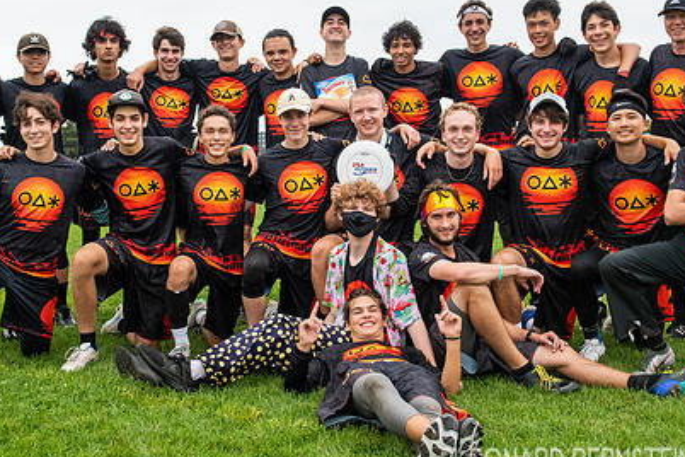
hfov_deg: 36.8
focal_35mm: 54
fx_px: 1027
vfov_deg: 25.0
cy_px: 202
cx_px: 309
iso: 1600
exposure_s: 1/640
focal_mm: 24
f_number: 5.6
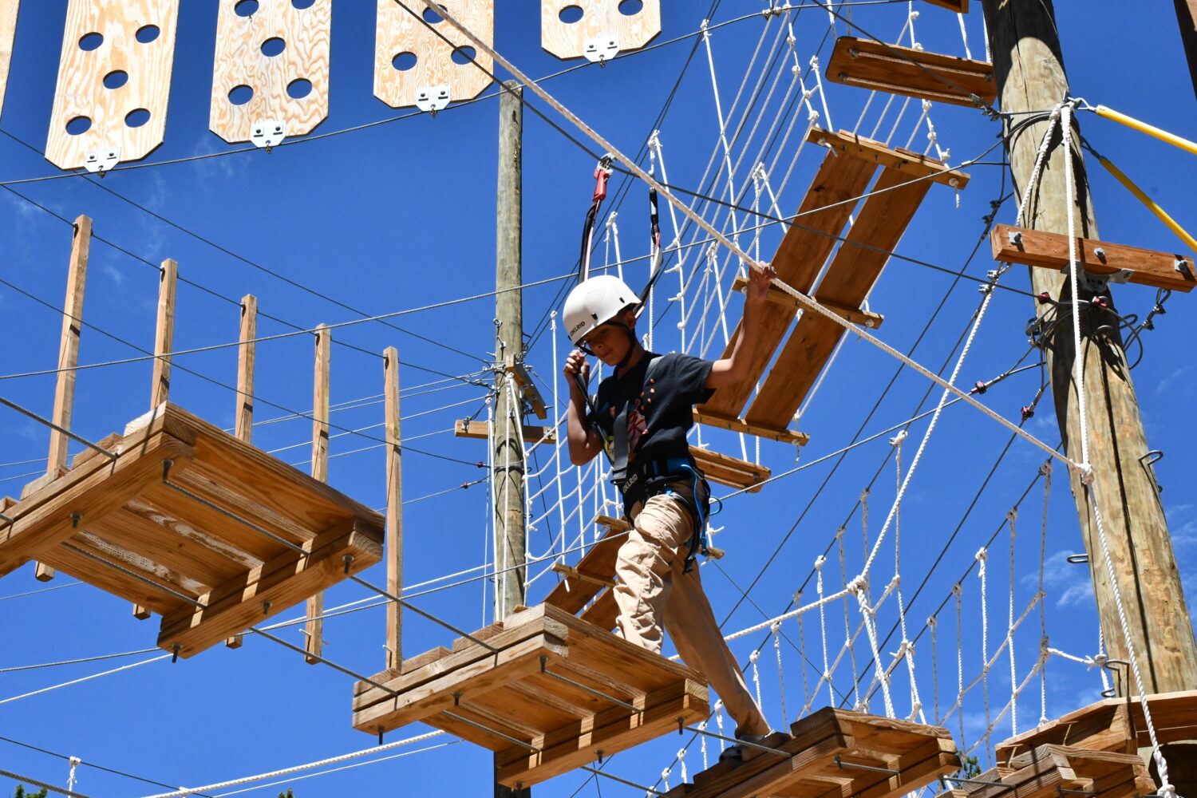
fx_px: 2095
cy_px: 399
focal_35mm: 63
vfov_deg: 21.6
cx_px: 598
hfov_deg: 31.9
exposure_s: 1/1250
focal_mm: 42
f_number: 18
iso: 2000
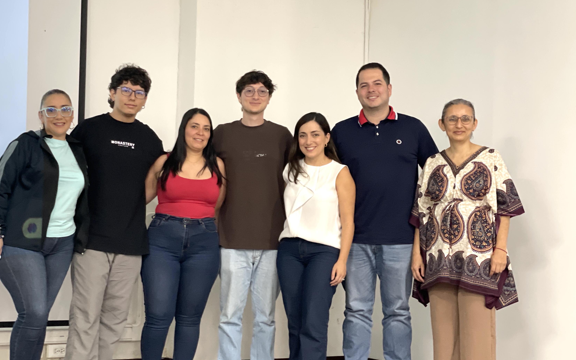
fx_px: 1052
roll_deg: +0.8
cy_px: 219
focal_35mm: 67
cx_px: 243
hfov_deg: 30.6
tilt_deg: +1.9
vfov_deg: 19.4
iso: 400
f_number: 2
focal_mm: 6
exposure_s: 1/40
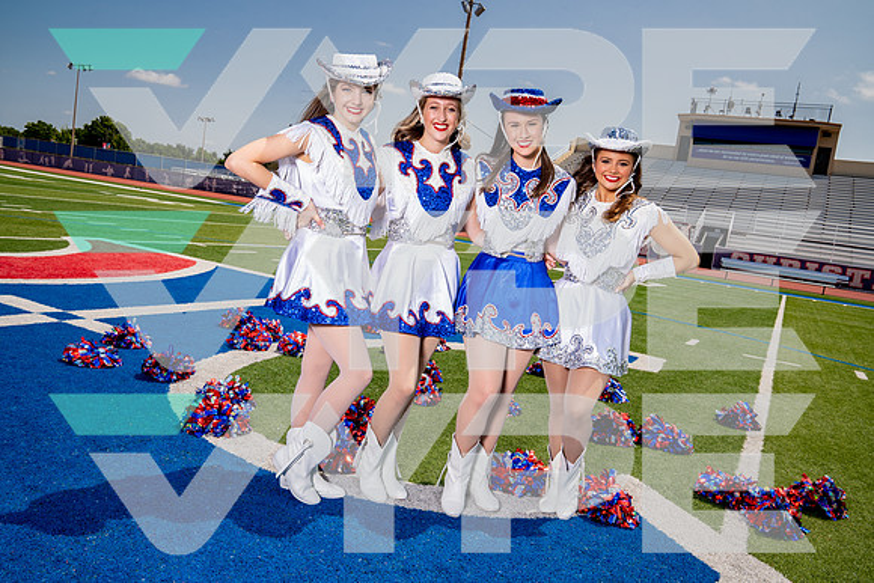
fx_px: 704
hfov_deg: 63.6
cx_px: 437
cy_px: 292
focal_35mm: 29
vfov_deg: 45.0
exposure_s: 1/250
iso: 200
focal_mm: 29
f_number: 11
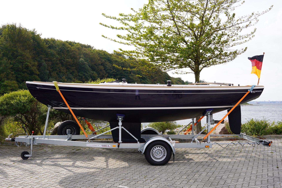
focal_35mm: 36
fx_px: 282
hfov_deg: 53.1
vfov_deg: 36.9
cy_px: 94
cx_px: 141
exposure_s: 1/125
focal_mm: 24
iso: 100
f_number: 9
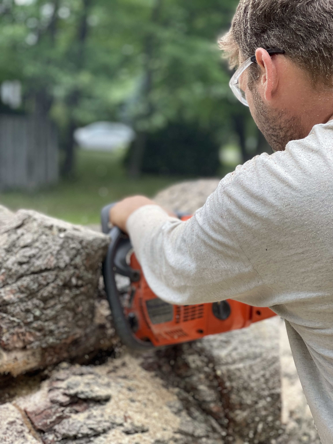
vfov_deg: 30.3
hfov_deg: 22.9
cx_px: 166
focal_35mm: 64
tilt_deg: -5.6
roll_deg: -1.0
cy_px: 222
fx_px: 821
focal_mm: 7.5
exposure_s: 1/121
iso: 50
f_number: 2.2
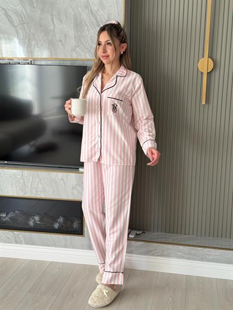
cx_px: 116
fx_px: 431
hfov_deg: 30.3
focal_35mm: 48
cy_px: 155
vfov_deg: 39.7
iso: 100
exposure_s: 1/236
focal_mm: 6.76
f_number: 1.78
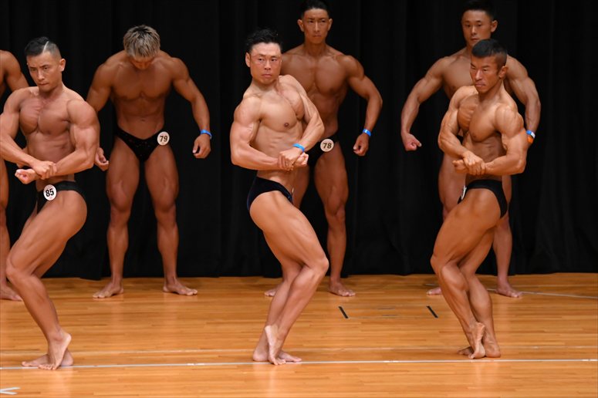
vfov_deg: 4.8
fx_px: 4732
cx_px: 299
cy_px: 199
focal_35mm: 285
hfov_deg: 7.2
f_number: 5.6
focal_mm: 190
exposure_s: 1/400
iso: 3200
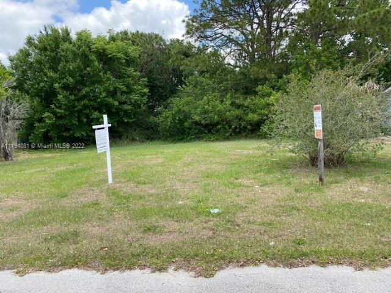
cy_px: 146
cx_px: 196
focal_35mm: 26
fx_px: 294
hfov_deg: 67.3
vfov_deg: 53.1
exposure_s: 1/666
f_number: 1.8
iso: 32
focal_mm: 4.25
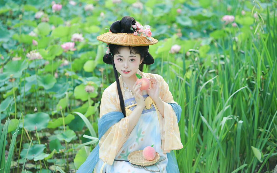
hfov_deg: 23.8
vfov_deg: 15.0
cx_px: 139
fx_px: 657
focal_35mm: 87
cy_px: 90
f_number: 2.8
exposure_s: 1/400
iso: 200
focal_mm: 85
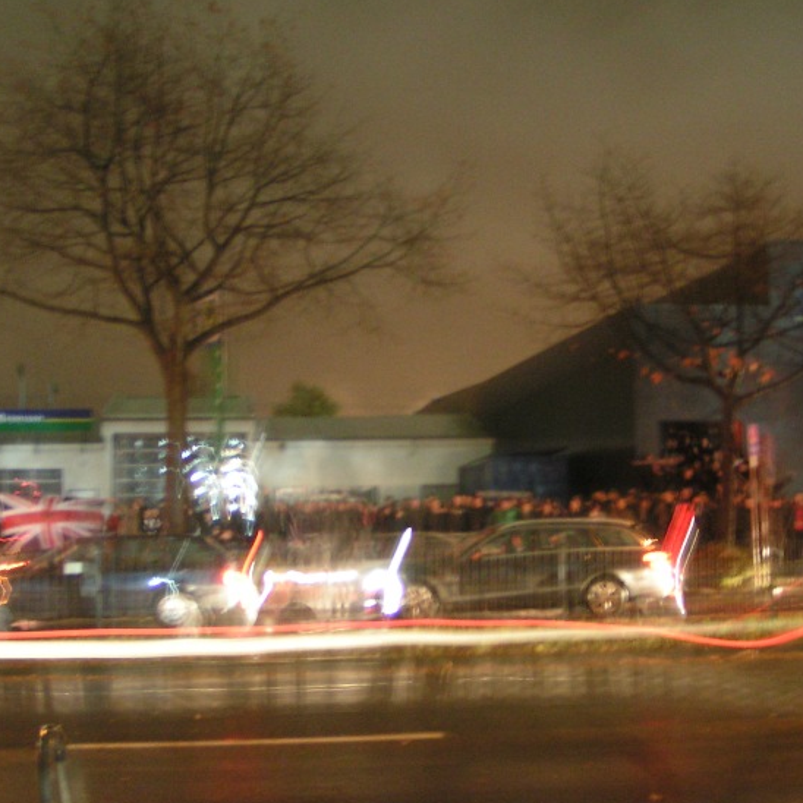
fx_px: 1286
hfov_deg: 34.7
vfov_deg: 34.7
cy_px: 385
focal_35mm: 49
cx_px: 381
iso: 200
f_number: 2.8
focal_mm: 5.8
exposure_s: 1.6
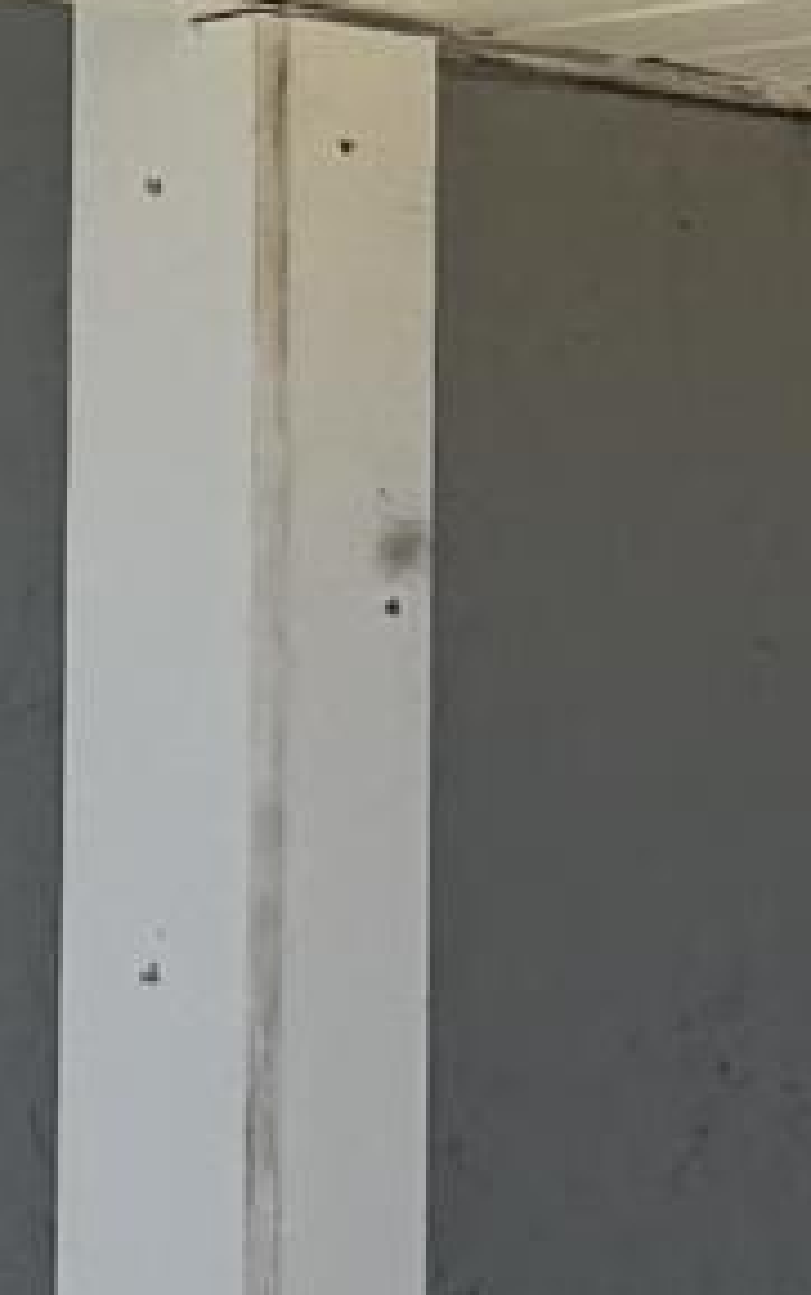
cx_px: -3611
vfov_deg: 7.9
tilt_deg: +3.6
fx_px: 9322
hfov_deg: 4.2
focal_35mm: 264
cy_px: 1407
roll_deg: -3.6
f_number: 1.78
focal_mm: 6.76
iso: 80
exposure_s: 1/4673
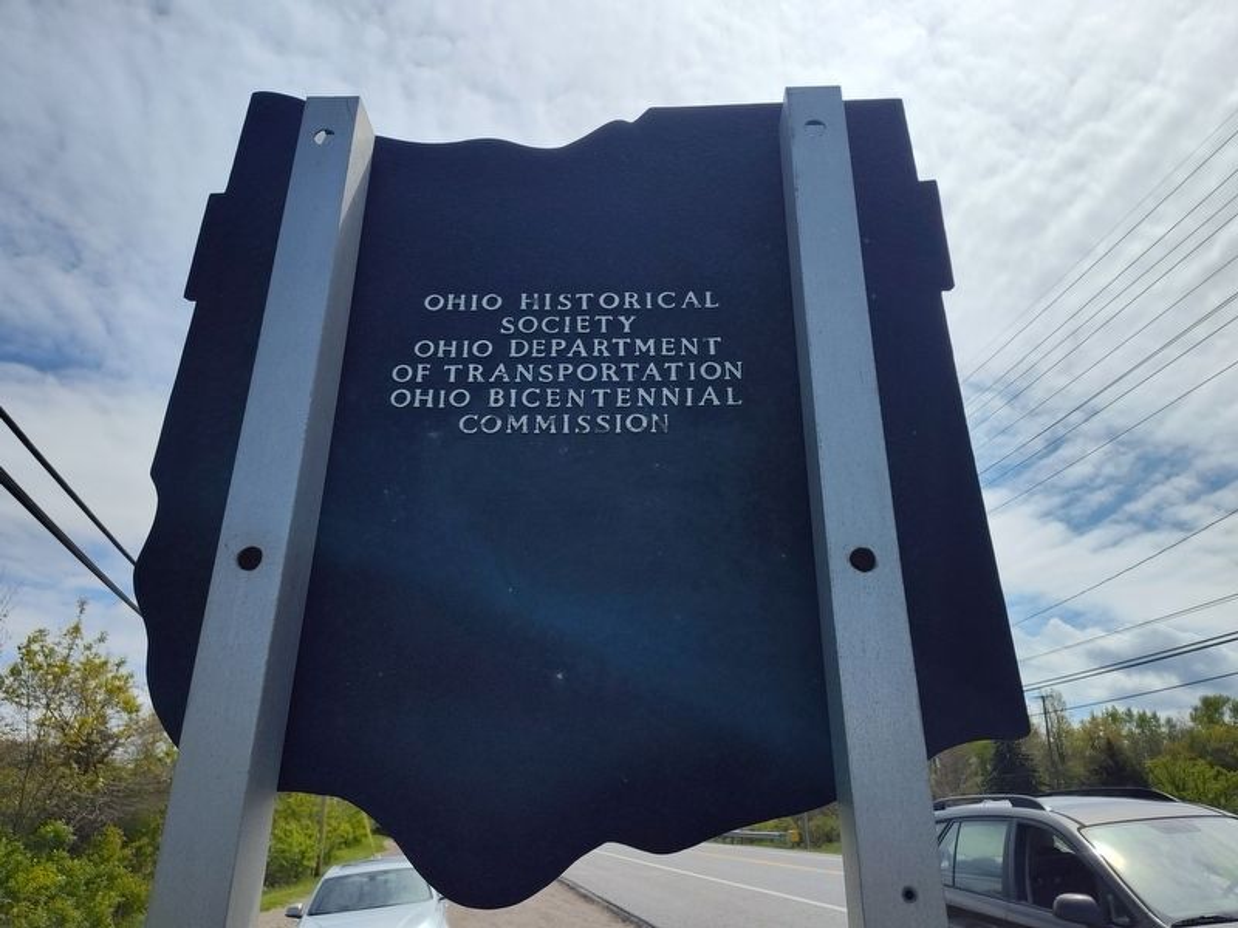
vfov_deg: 58.9
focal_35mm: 23
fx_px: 823
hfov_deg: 73.9
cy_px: 464
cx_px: 619
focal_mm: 5.56
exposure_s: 1/4119
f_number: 1.8
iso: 100
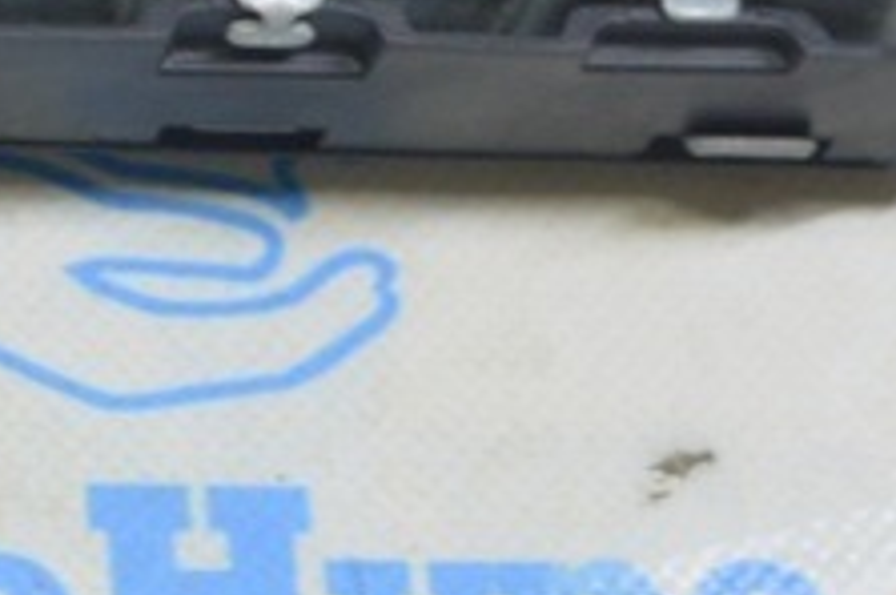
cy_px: -231
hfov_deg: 11.3
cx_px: -579
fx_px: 4282
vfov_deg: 7.8
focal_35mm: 172
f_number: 5.6
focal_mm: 25
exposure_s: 1/20
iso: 400
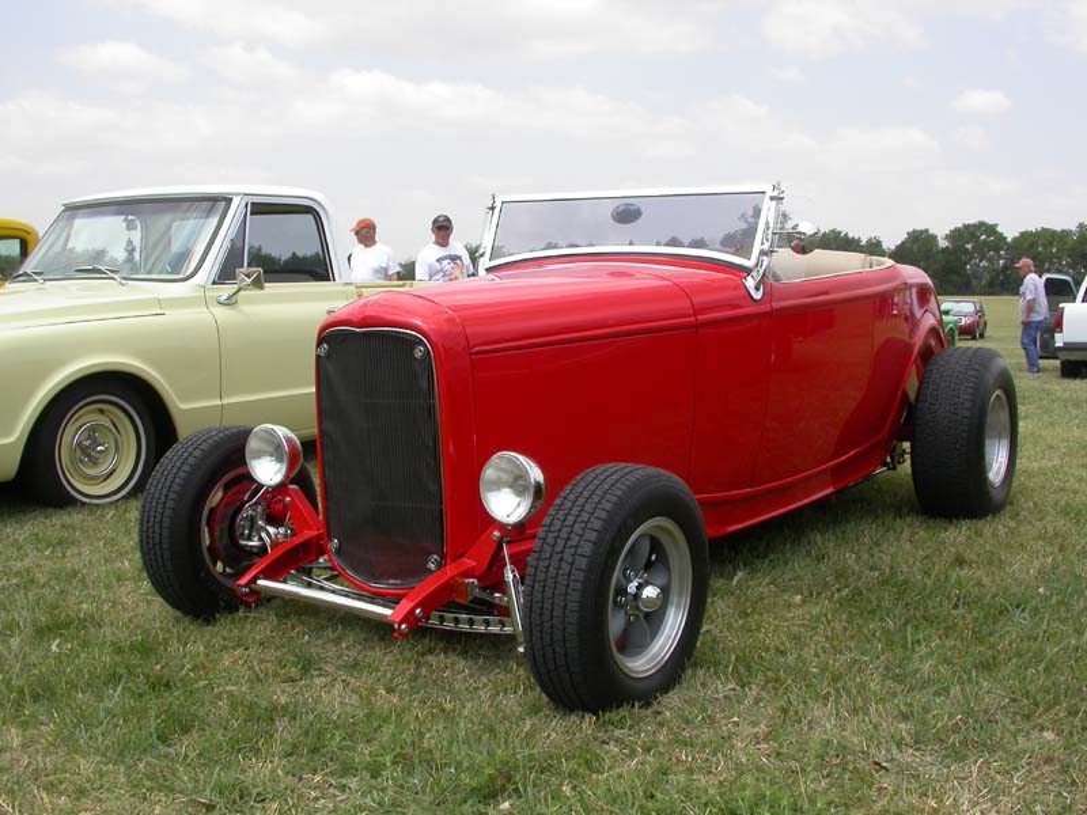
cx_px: 544
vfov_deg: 37.7
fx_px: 1193
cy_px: 408
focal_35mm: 38
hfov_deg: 49.0
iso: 100
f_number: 6.7
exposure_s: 1/266
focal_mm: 7.85
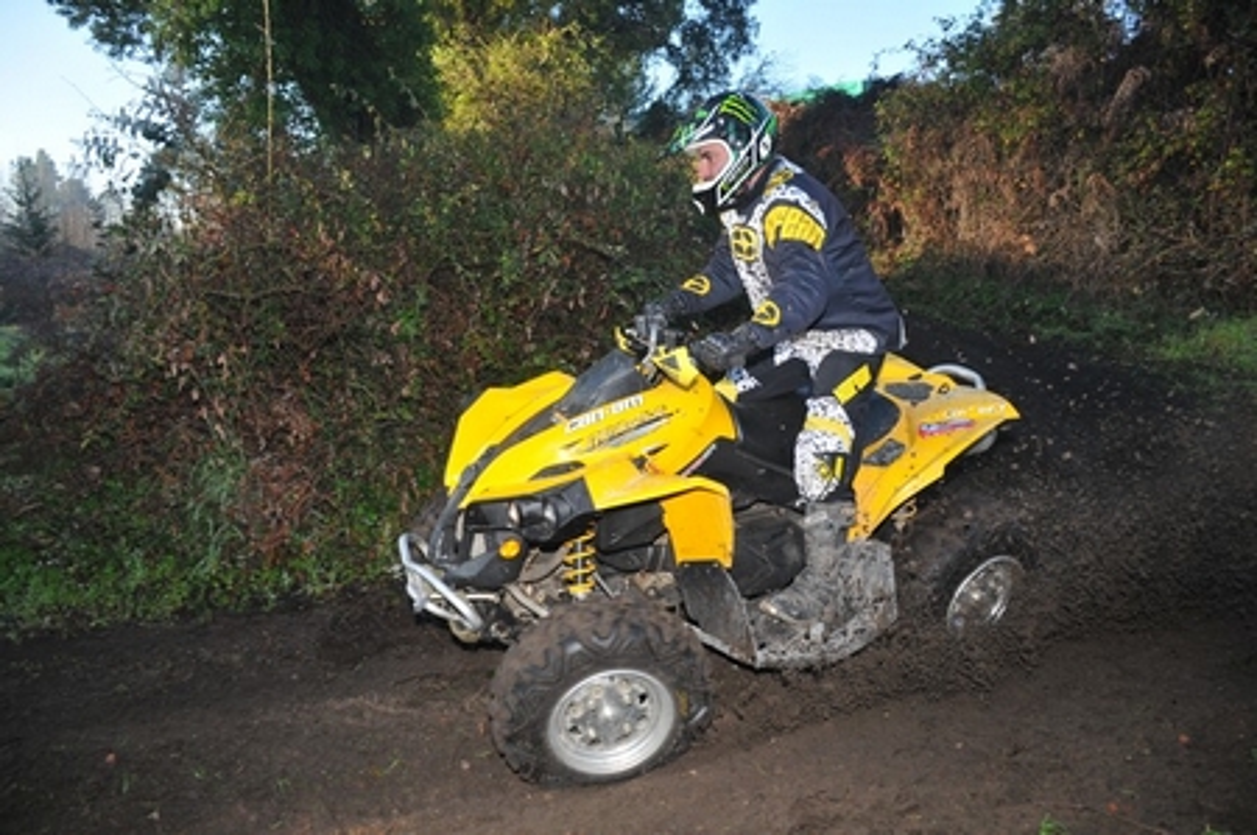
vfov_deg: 47.8
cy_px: 418
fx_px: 942
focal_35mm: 27
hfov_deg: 67.4
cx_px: 628
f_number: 4.5
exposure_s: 1/640
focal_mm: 18
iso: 500
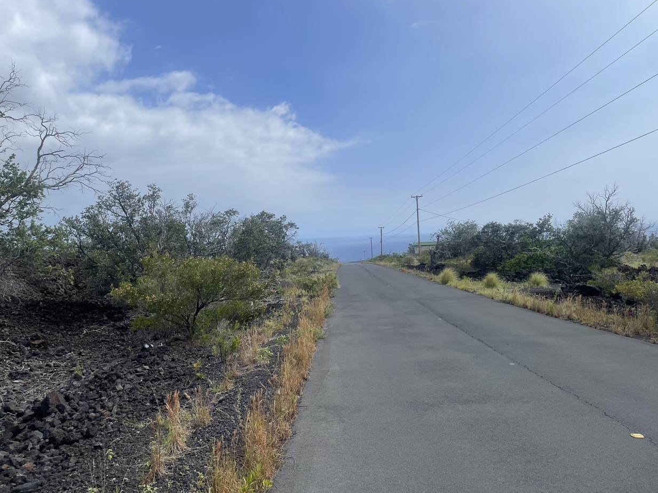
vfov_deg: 51.3
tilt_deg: +0.3
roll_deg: +3.3
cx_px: 329
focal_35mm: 27
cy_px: 241
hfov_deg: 65.3
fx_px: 513
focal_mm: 4.2
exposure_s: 1/6135
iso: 32
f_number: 1.6
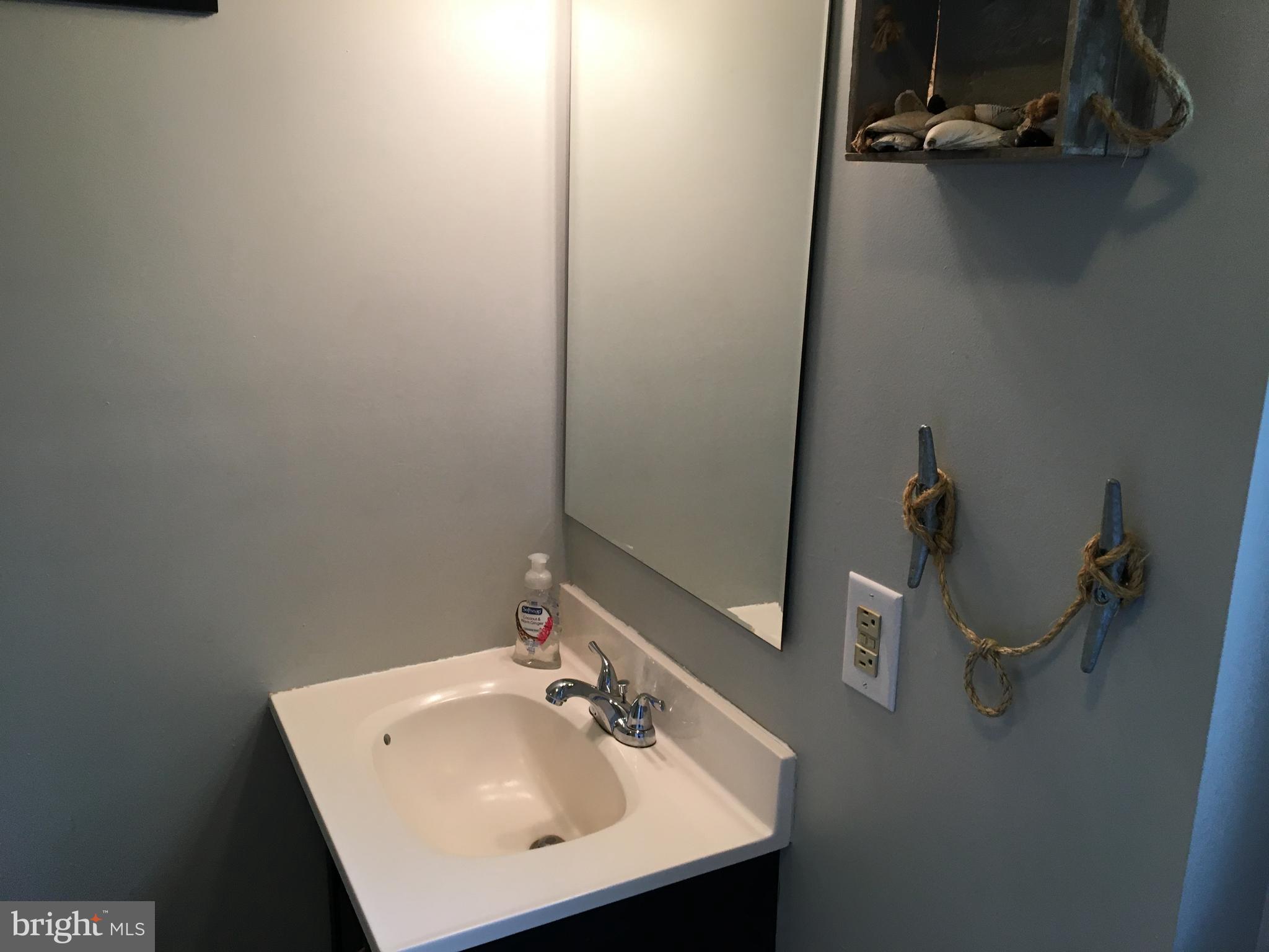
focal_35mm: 29
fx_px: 1063
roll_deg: +0.9
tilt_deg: -11.7
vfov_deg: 48.2
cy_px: 476
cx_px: 634
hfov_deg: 61.7
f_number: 2.2
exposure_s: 1/30
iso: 40
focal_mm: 4.15
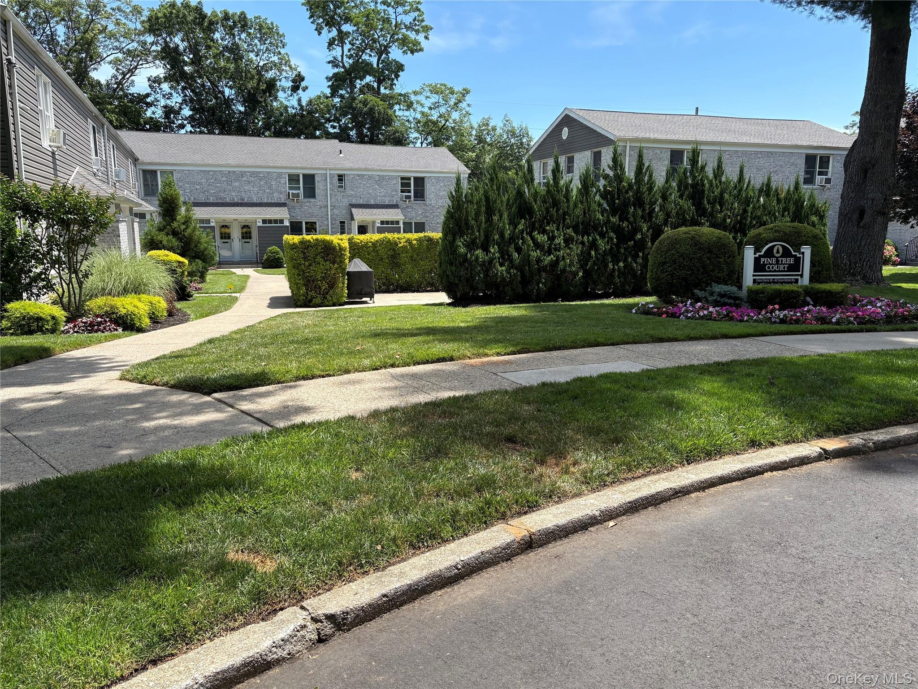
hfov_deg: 67.3
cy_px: 344
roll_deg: -0.2
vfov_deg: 53.1
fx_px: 690
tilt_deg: -9.5
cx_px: 459
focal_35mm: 26
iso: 50
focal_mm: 5.96
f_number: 1.6
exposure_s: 1/1484
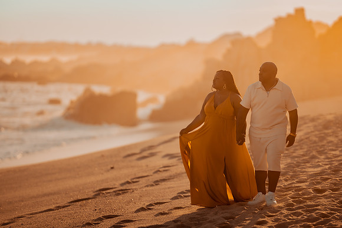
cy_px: 114
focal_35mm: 135
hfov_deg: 15.2
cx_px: 171
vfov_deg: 10.2
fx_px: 1283
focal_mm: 135
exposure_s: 1/8000
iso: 100
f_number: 1.8
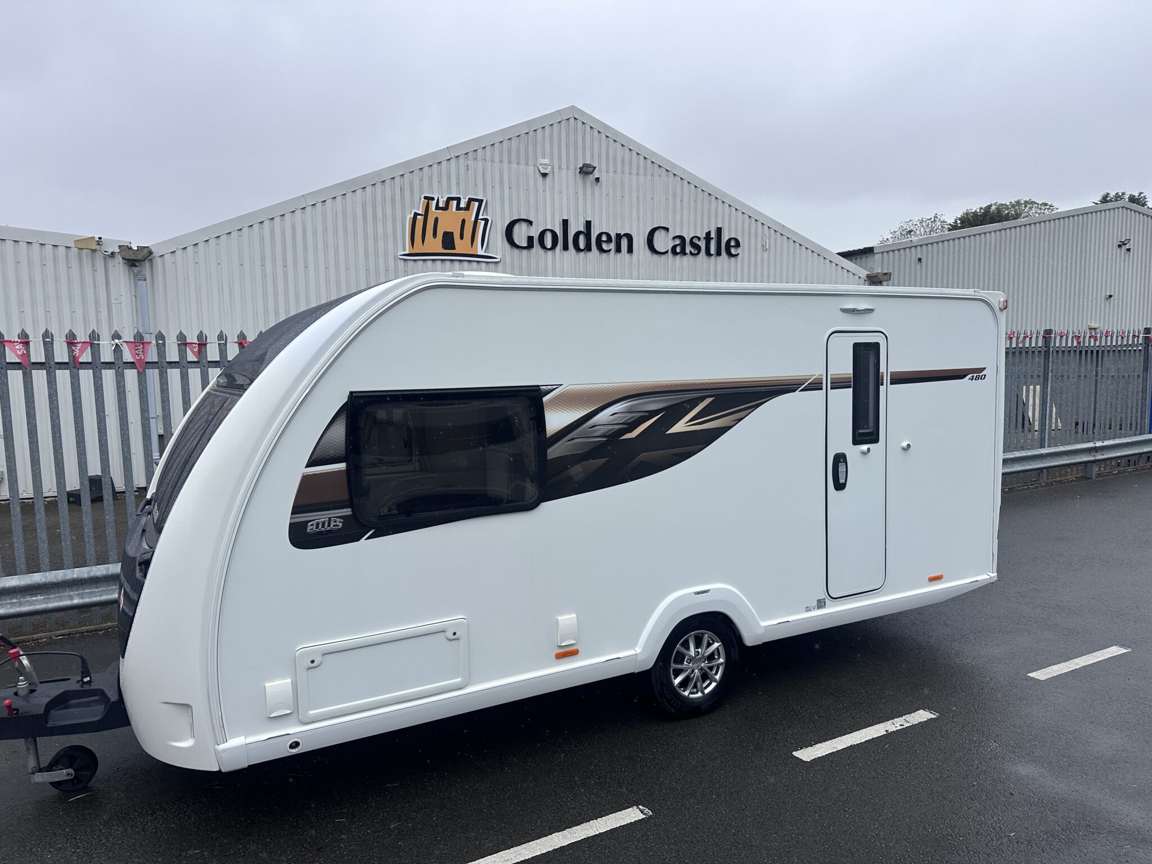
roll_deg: +1.4
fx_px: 799
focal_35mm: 24
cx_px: 576
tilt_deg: -3.7
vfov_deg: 56.8
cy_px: 432
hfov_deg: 71.6
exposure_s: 1/1613
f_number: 1.78
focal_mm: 6.86
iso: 80
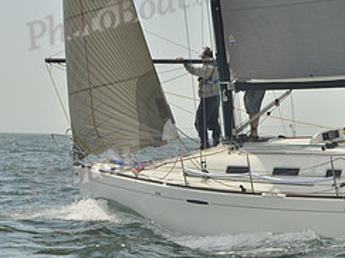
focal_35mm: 161
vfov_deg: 9.2
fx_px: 1604
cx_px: 301
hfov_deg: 12.2
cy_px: 67
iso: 560
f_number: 13
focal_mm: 70
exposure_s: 1/1250
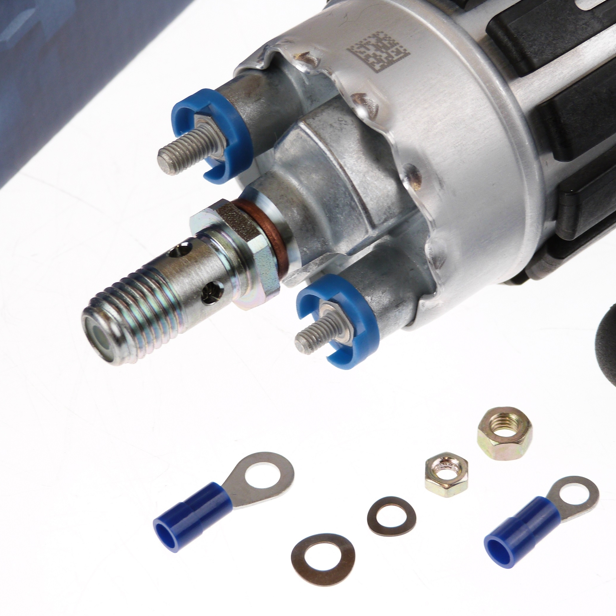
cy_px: 306
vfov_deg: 19.5
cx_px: 368
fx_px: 1792
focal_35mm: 89
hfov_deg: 19.5
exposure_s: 1/100
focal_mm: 13.5
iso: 100
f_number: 3.6
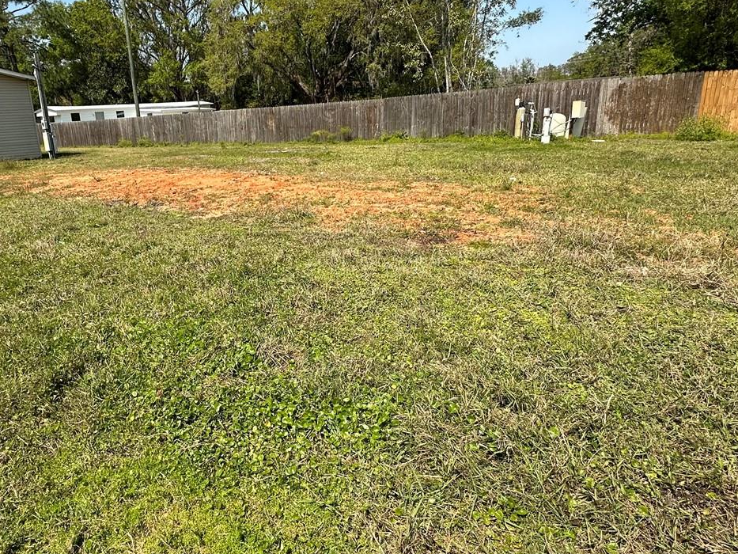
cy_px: 280
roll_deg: +3.7
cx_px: 265
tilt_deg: -16.9
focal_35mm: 24
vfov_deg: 56.8
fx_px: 512
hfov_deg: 70.1
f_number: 2.2
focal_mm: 2.22
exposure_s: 1/1511
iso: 50
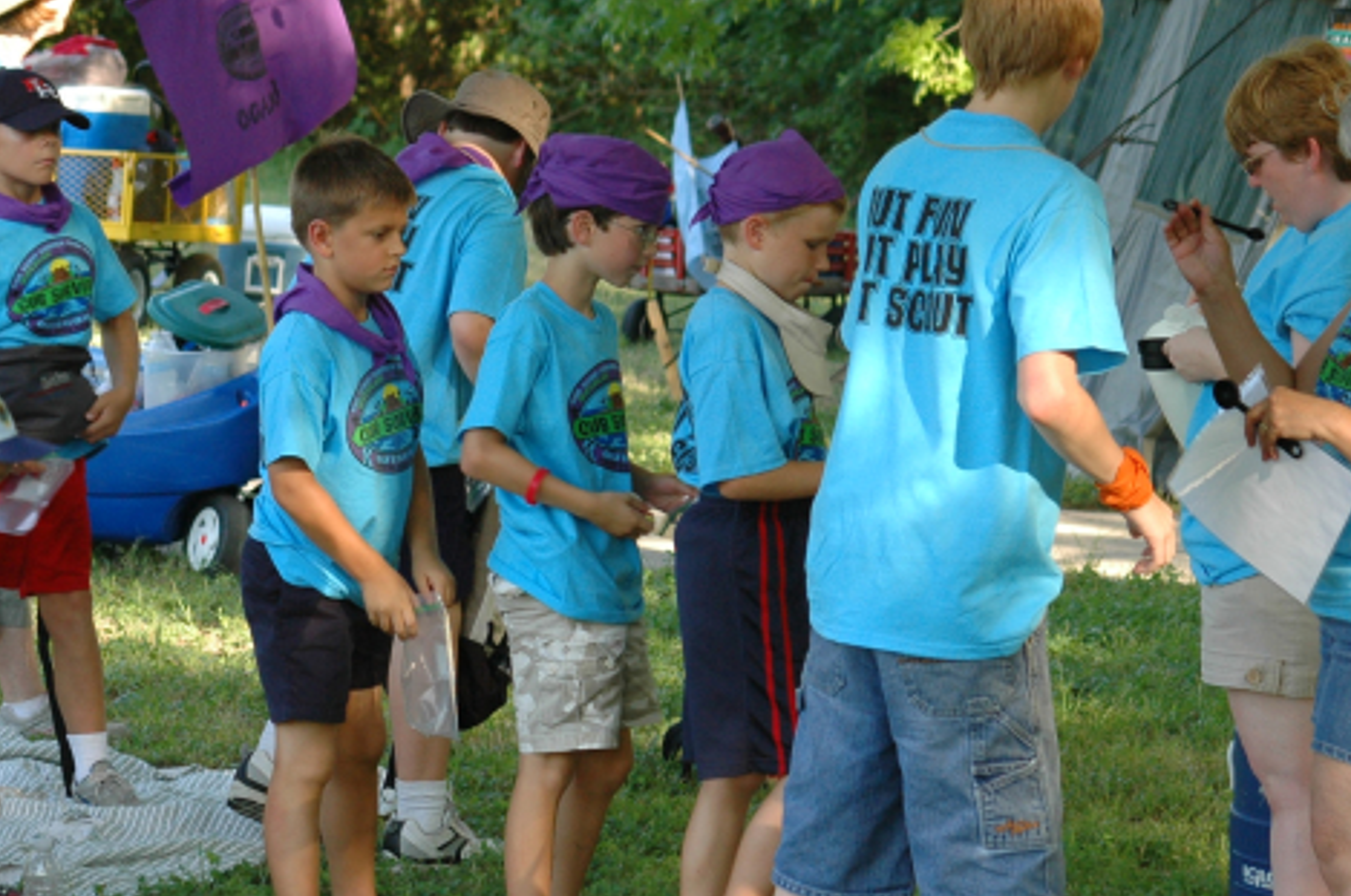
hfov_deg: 9.8
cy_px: 488
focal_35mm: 210
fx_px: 7867
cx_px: 386
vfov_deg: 6.5
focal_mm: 82
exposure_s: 1/160
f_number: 6.3
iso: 320
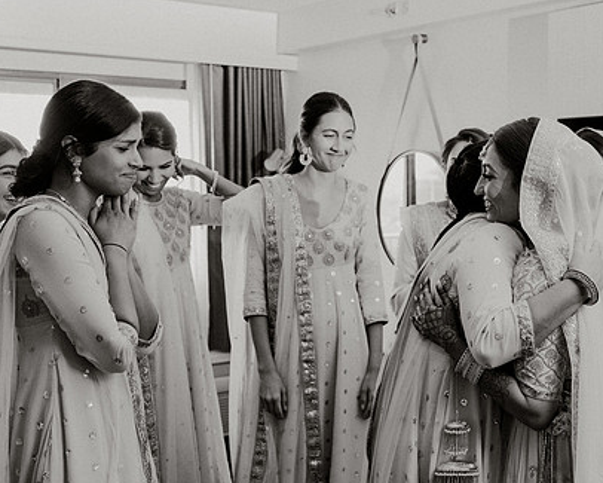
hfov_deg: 33.8
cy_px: 261
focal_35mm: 55
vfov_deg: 27.6
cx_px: 413
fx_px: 982
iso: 2000
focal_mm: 35
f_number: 3.5
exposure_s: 1/100
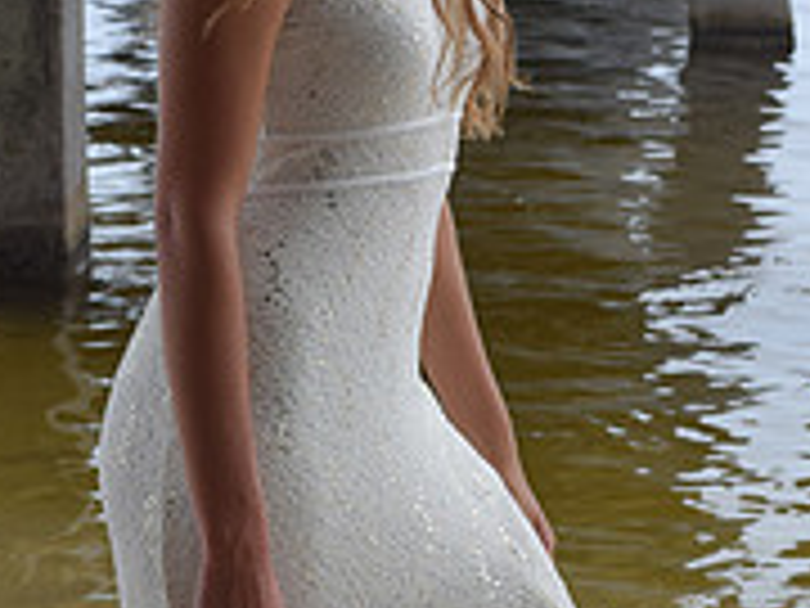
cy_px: 275
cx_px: 623
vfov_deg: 10.0
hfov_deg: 13.2
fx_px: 3487
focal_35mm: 149
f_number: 8
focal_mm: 32
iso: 200
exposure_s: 1/320
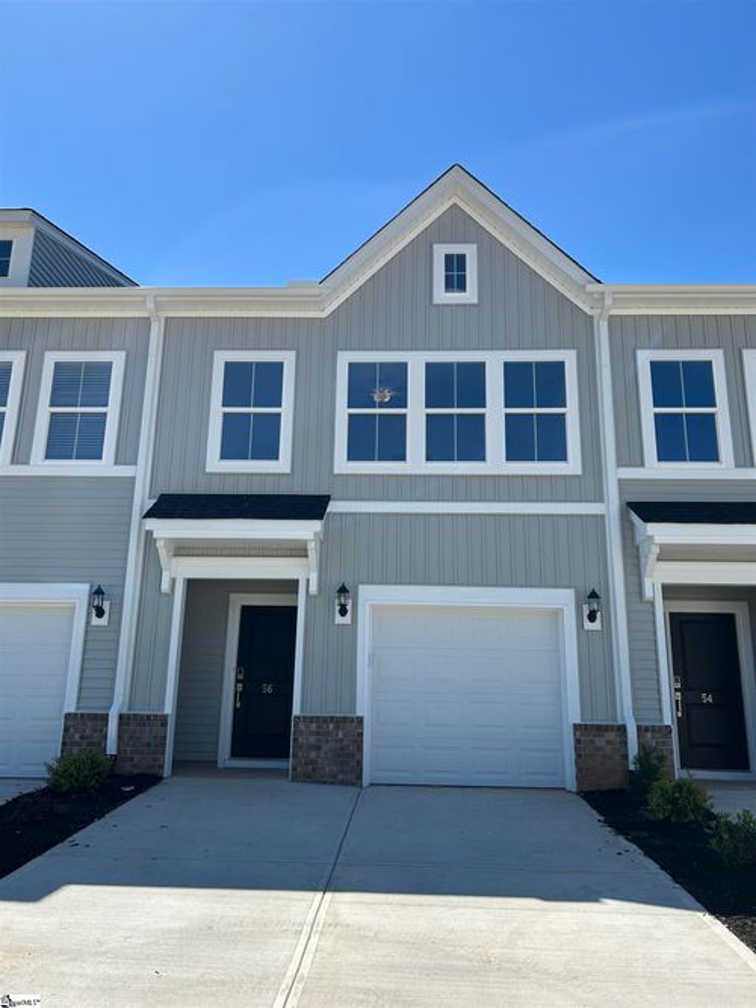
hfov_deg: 53.0
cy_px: 504
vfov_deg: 67.3
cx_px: 378
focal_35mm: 26
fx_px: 757
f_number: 1.5
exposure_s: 1/3571
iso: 50
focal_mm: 5.7
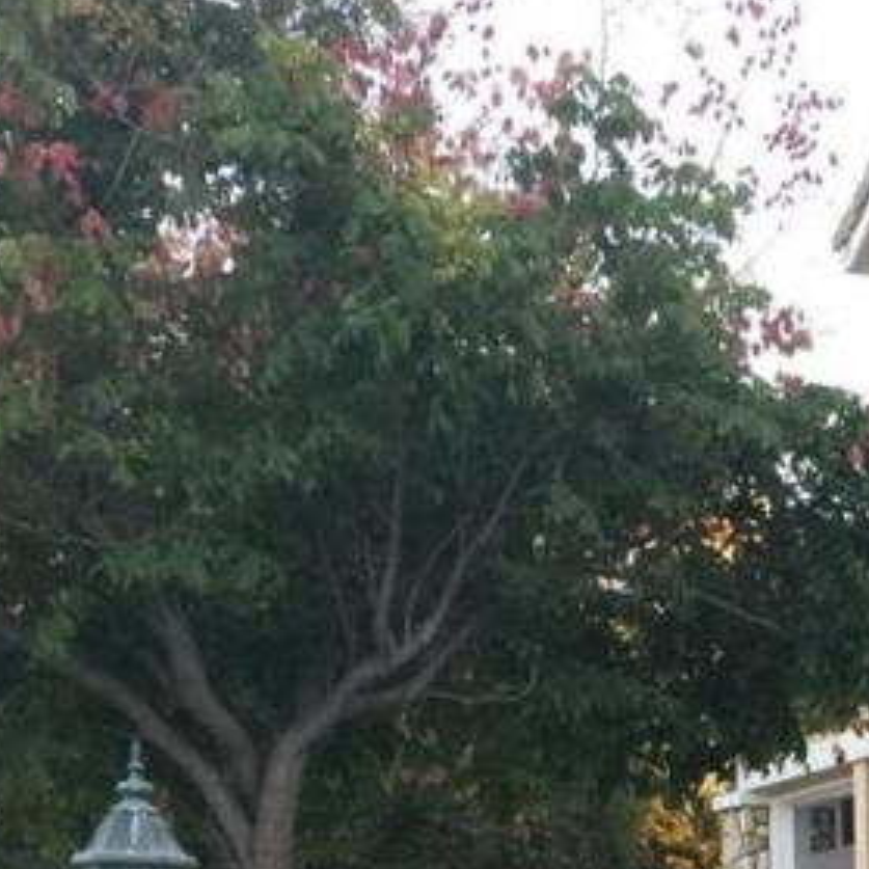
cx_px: 1350
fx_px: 2670
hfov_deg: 16.6
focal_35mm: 94
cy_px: 1177
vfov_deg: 17.2
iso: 32
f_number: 2.2
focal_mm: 4.15
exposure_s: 1/40
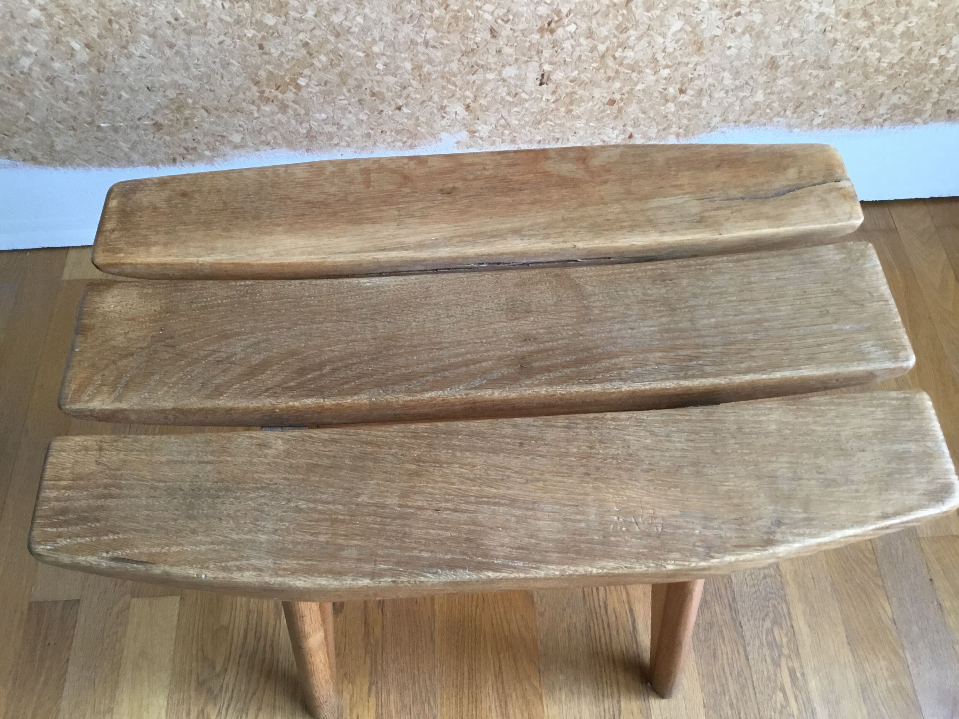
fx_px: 859
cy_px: 360
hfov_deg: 58.4
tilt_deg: -57.0
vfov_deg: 45.4
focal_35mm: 31
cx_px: 480
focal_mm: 3.3
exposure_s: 1/33
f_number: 2.4
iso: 160
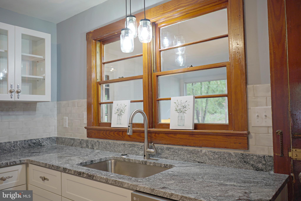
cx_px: 150
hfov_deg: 65.5
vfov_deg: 46.4
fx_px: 234
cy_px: 100
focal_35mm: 28
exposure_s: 1/30
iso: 1250
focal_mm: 28
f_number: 3.5
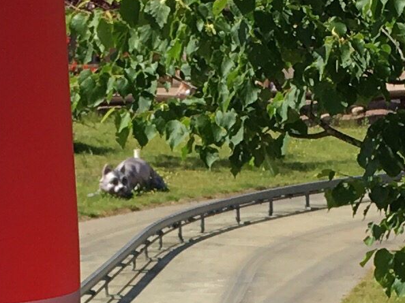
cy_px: 428
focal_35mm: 197
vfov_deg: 7.4
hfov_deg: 10.0
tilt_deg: -10.3
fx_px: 2304
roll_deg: +1.1
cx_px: 142
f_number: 2.2
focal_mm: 4.15
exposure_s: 1/1083
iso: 25
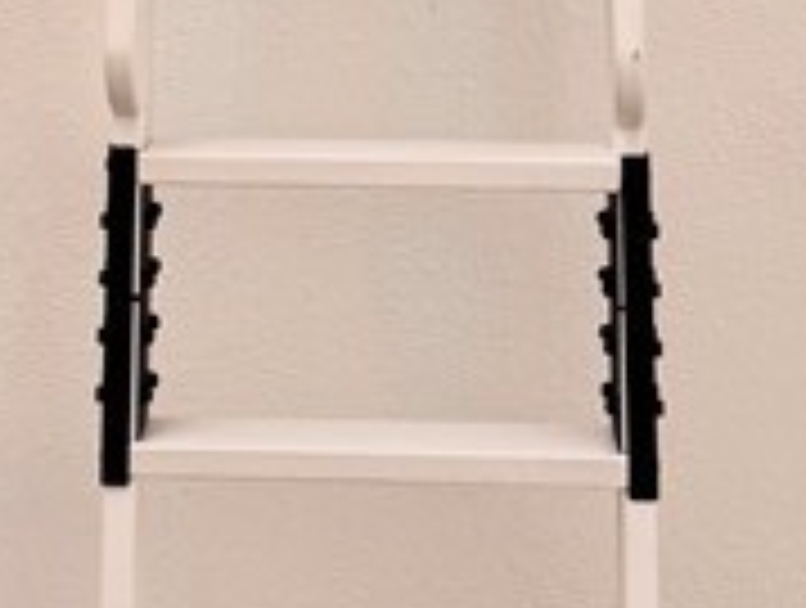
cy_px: -401
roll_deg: +0.0
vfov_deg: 10.4
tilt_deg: -0.8
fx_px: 3196
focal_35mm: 137
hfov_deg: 14.3
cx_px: 189
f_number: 1.78
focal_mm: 6.76
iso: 80
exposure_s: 1/477
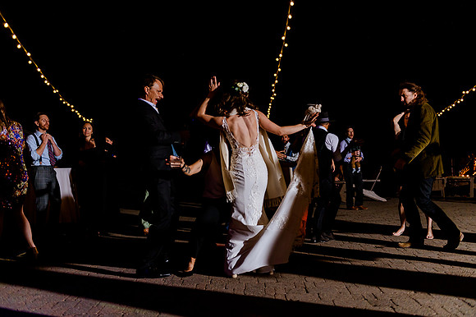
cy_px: 158
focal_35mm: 36
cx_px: 235
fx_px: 474
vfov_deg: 37.0
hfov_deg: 53.4
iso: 500
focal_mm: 35
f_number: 2.8
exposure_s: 1/200
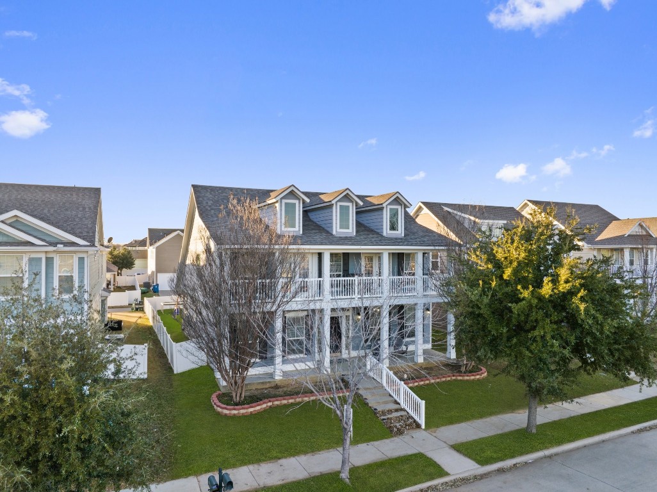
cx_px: 328
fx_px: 455
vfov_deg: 56.8
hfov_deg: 71.6
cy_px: 246
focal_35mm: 24
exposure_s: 1/40
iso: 100
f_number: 9
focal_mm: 12.29
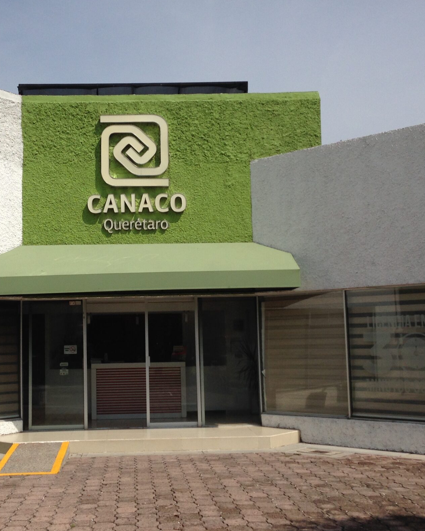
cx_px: 156
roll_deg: +0.9
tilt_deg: +3.8
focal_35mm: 52
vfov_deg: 36.0
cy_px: 259
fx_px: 818
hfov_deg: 29.0
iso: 50
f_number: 2.4
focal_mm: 4.12
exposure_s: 1/2857
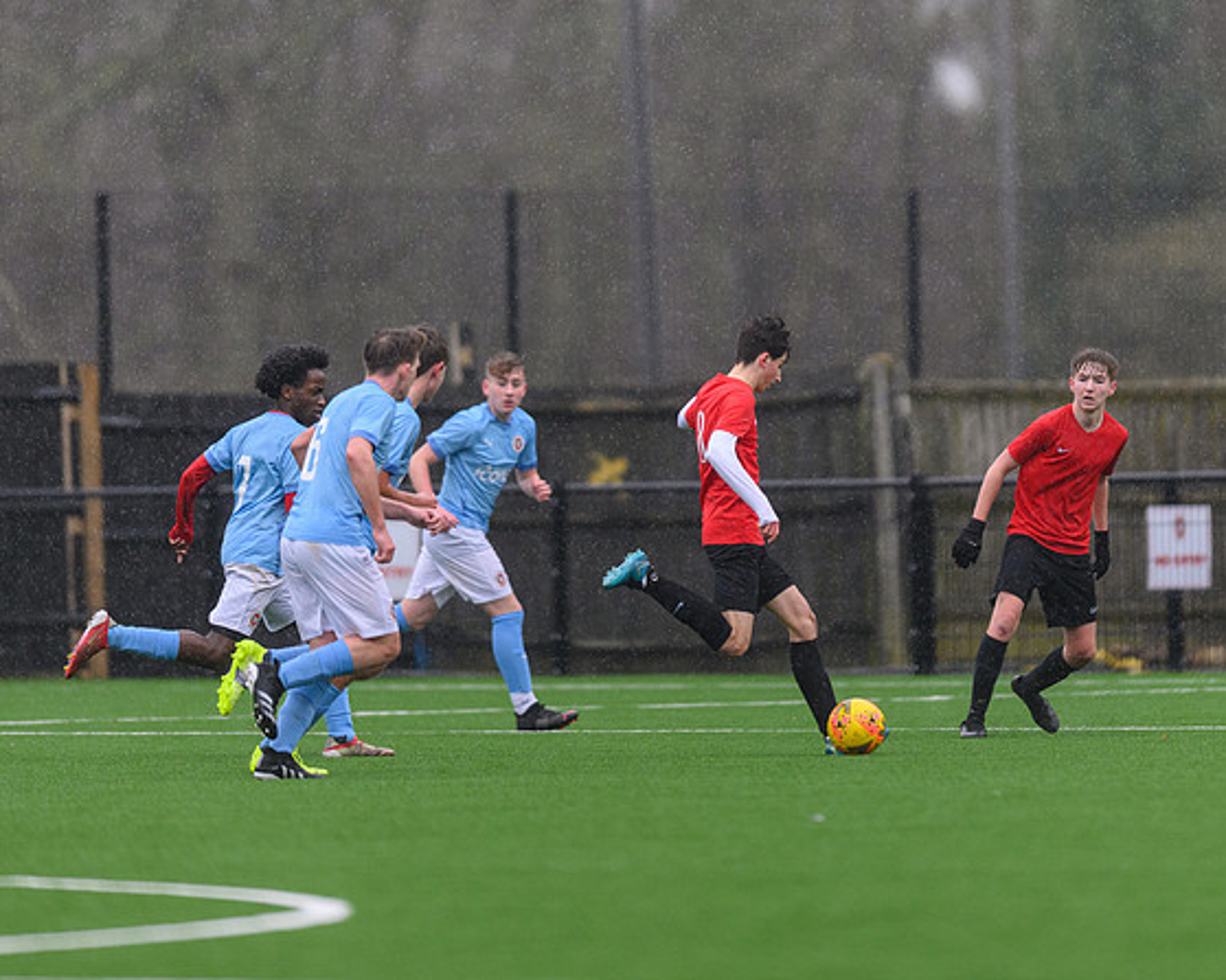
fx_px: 18321
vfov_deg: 3.1
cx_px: 717
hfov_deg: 3.8
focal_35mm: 505
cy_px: 489
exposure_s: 1/2000
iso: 1400
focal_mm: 400
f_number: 2.8
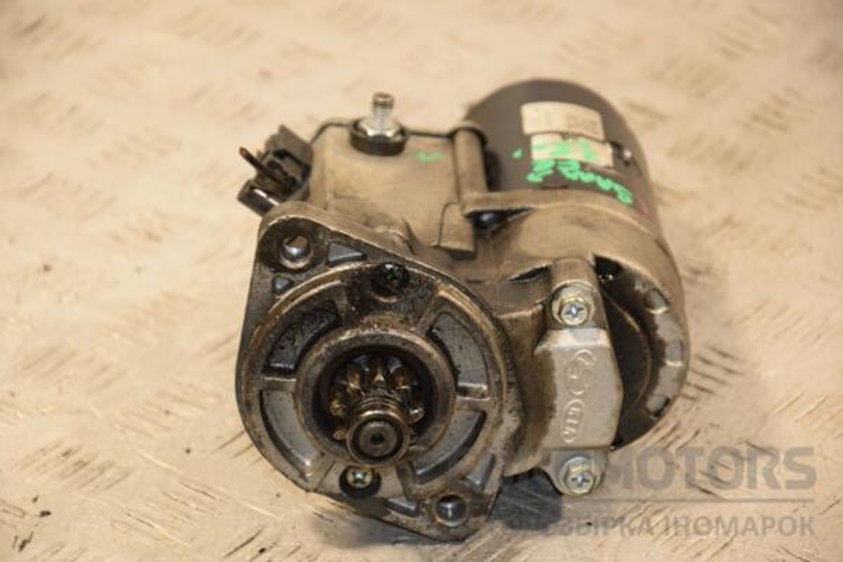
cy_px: 281
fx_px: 3688
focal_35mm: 158
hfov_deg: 13.0
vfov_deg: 8.7
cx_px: 422
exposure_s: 1/100
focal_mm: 105
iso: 800
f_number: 5.6
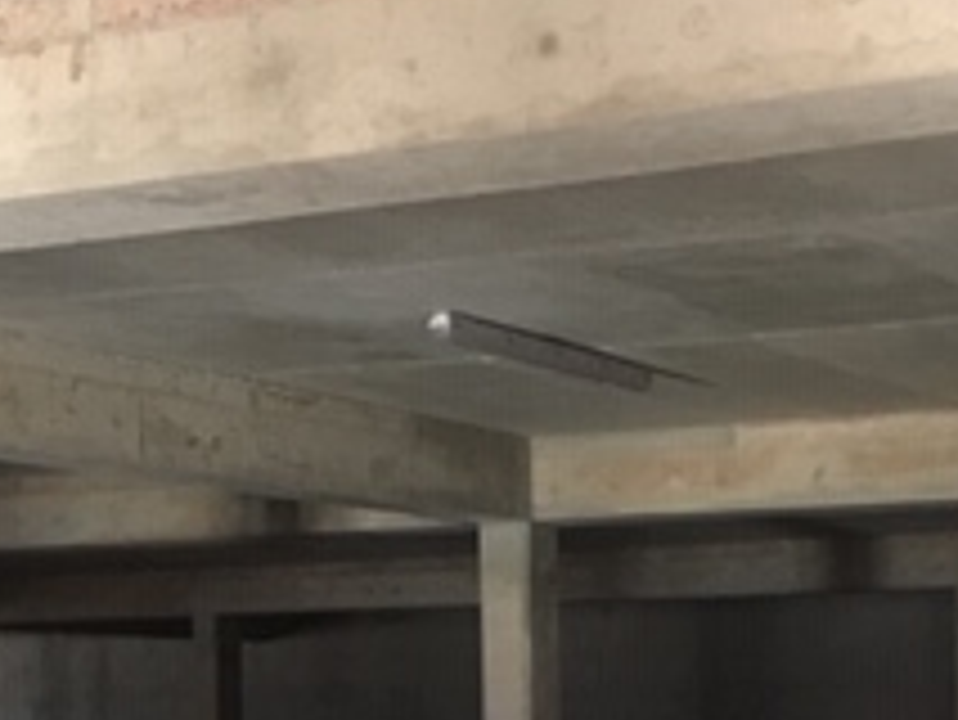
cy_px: 828
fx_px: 2409
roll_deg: +1.4
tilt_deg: -2.0
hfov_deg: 22.2
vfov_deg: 16.4
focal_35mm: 87
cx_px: 765
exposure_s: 1/17
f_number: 2.2
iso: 250
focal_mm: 4.15
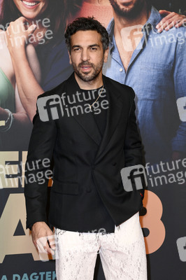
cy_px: 140
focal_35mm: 82
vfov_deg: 24.8
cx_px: 93
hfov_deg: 16.6
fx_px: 637
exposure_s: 1/250
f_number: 5.6
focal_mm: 82
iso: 1250
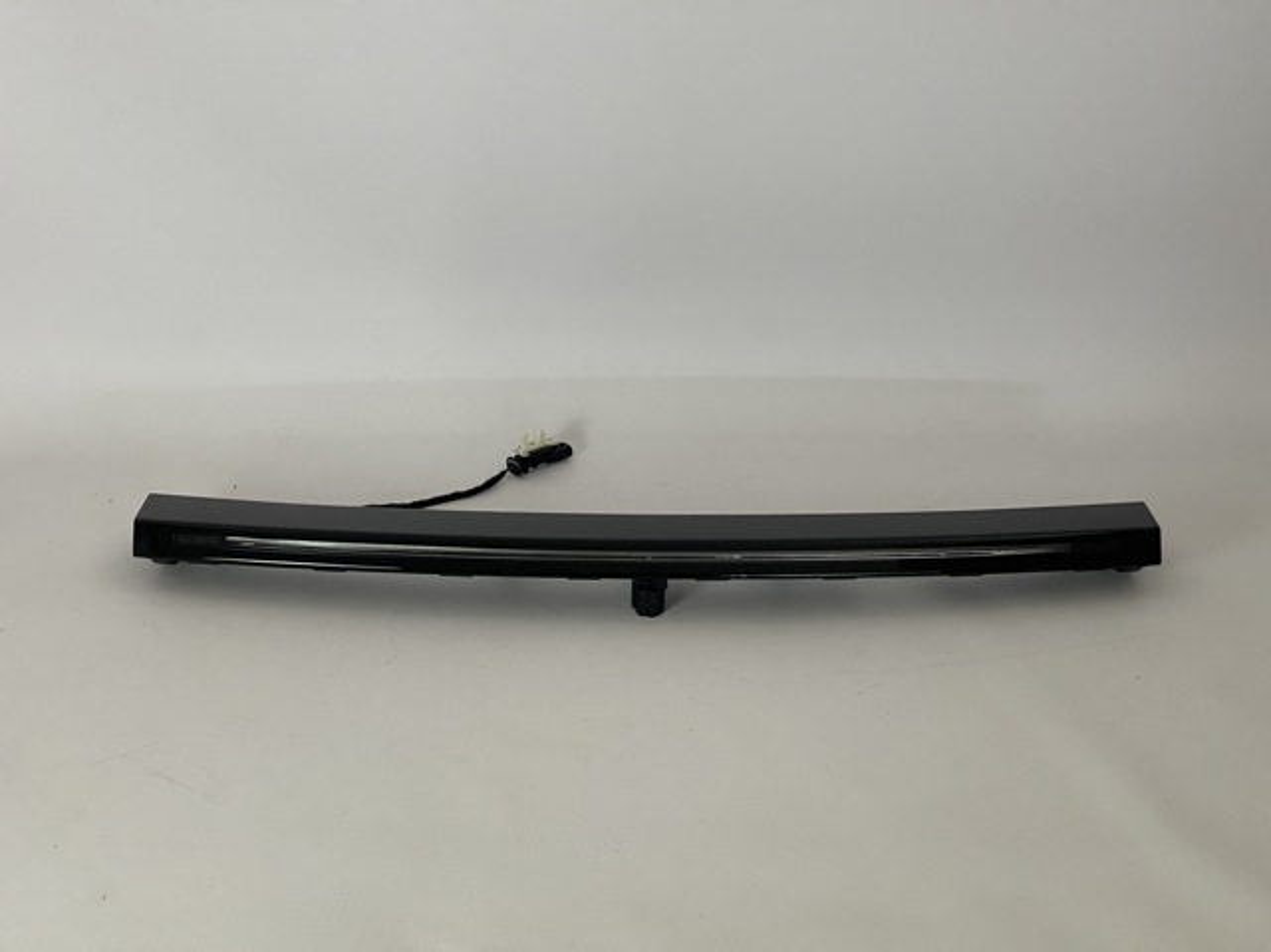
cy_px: 476
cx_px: 636
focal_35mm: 64
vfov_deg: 22.9
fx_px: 2348
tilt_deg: -28.1
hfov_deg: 30.3
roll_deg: -0.6
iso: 200
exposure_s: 1/60
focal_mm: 7.5
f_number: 2.2
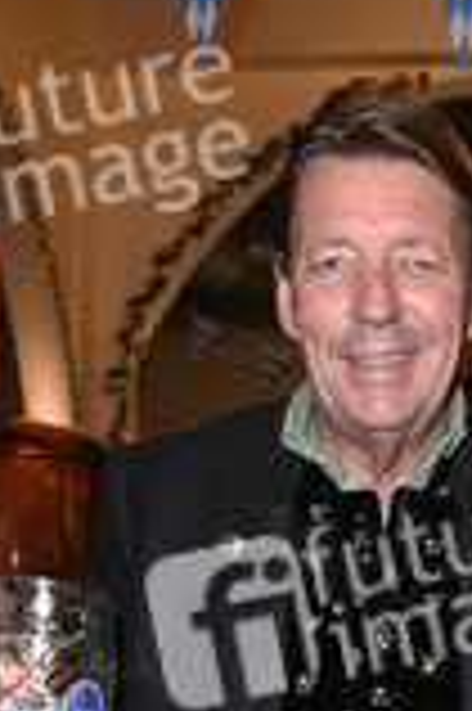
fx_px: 1399
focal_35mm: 71
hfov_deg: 18.5
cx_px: 508
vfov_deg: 25.8
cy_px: 828
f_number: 5.6
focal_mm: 28
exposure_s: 1/60
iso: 1600
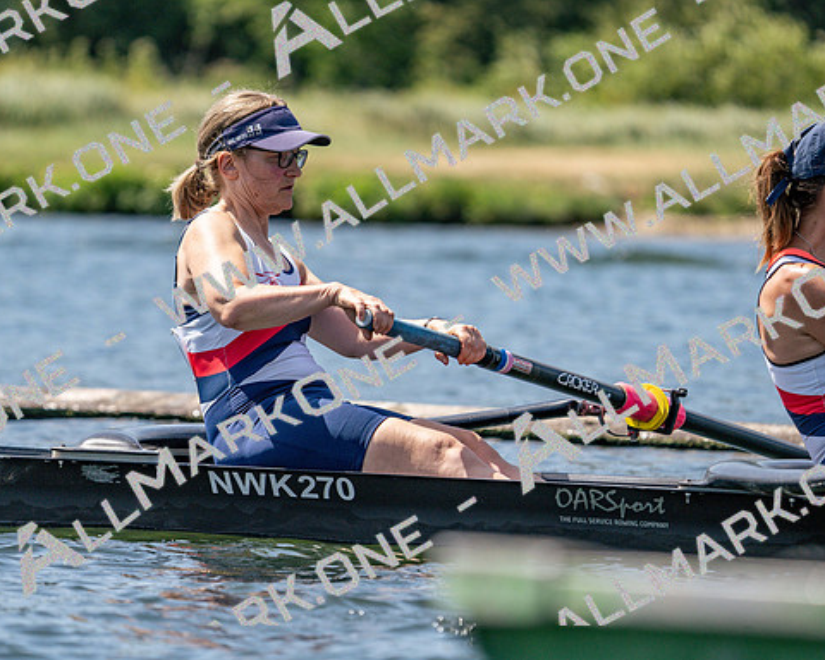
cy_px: 331
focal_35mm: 390
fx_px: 9523
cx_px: 366
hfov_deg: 5.0
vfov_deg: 4.0
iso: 400
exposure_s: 1/2000
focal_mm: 344
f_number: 6.3
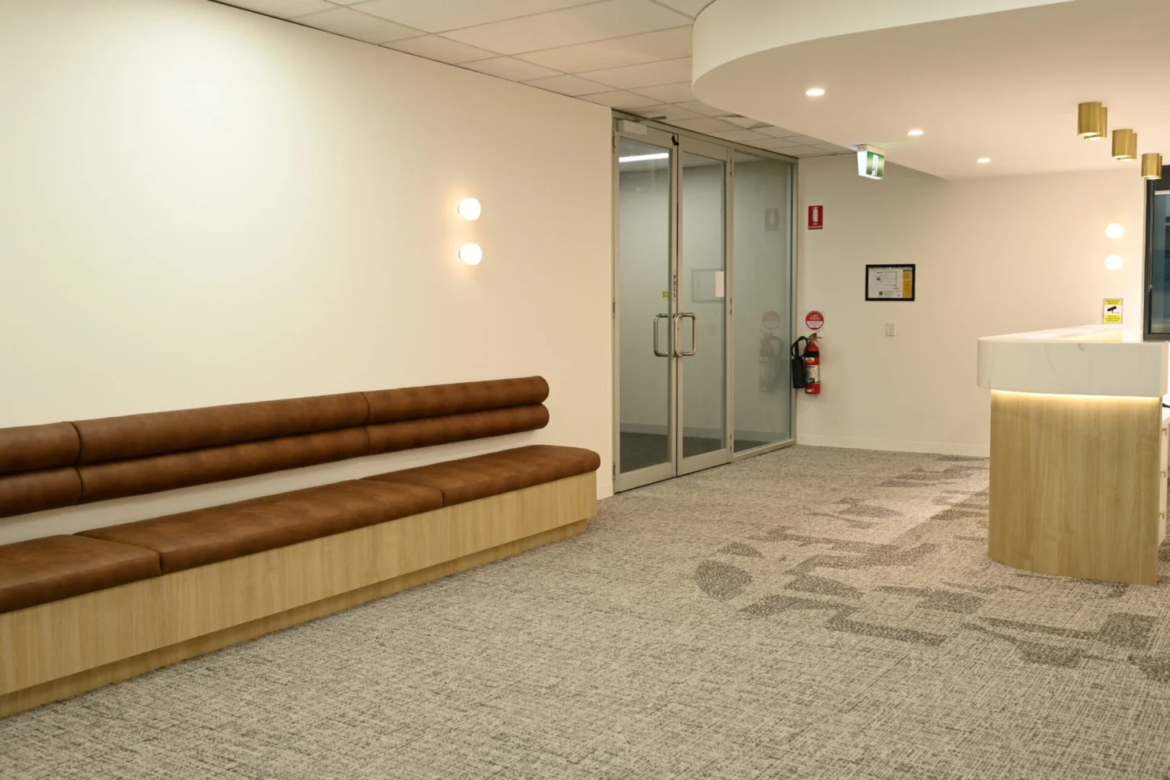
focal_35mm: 35
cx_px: 585
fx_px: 1137
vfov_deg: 37.9
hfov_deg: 54.4
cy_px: 390
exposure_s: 1/125
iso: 1000
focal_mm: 35
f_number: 4.5
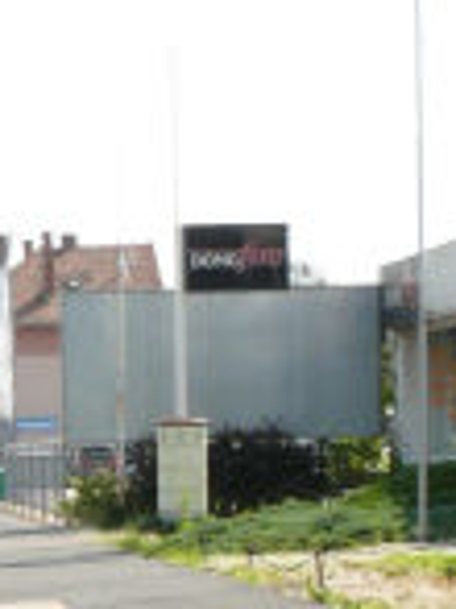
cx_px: -182
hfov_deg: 11.3
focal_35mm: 127
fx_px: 2234
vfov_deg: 14.6
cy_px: 884
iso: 100
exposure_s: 1/200
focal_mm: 7.4
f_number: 5.6
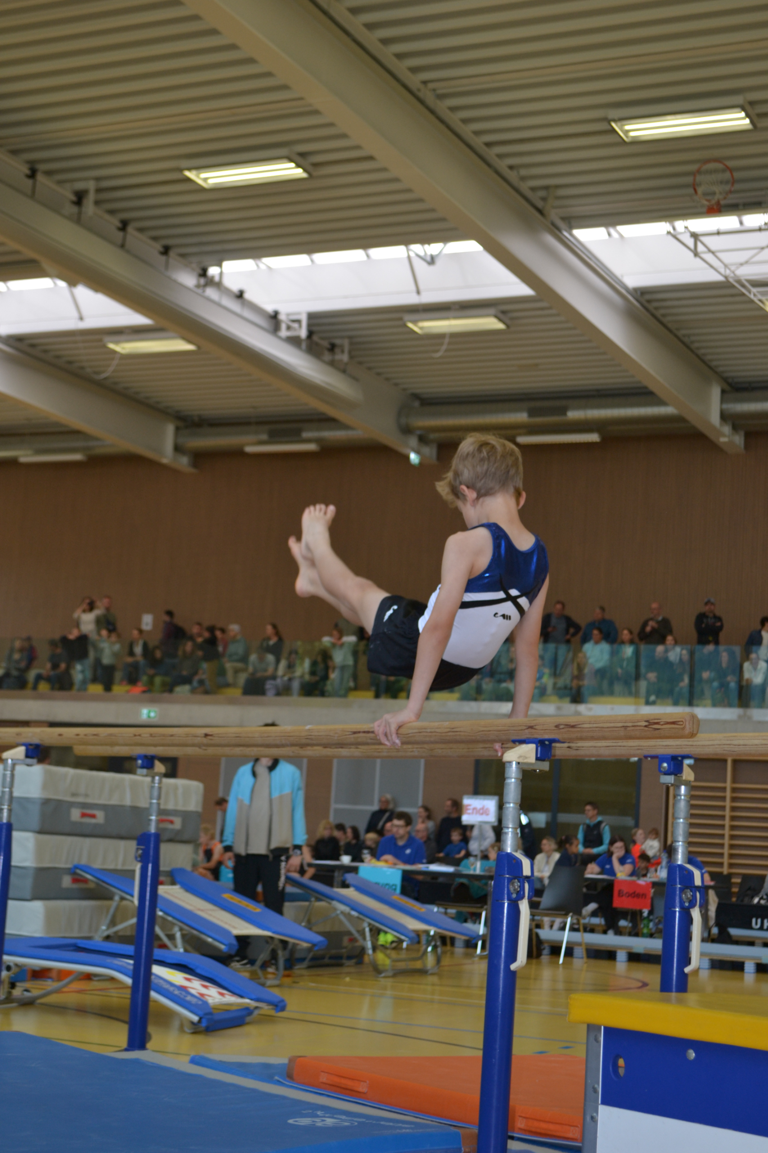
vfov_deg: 35.1
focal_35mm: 57
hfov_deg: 23.8
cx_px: 384
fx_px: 1824
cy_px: 576
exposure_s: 1/125
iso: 280
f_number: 5
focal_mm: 38
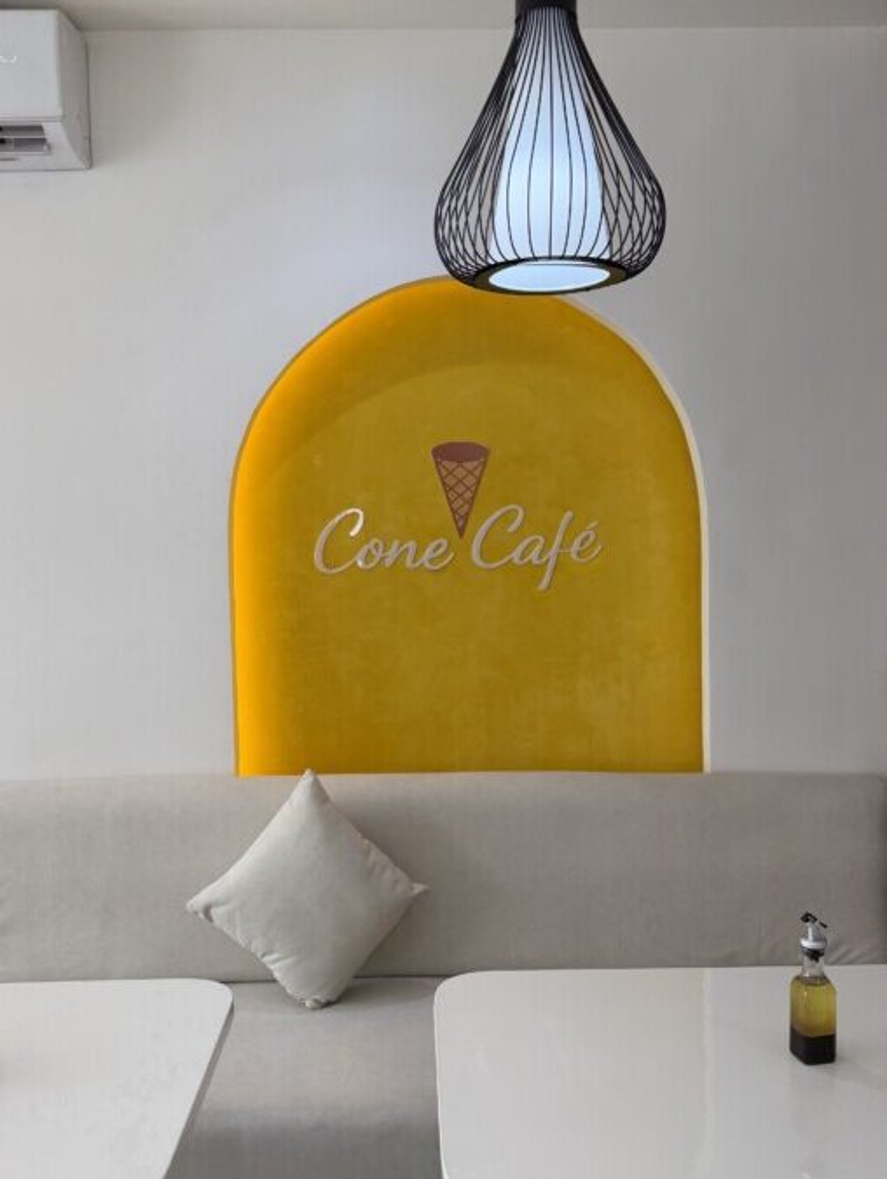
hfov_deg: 56.9
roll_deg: +0.7
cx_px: 444
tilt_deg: -3.5
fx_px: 818
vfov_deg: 71.5
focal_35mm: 24
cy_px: 590
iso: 64
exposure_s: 1/121
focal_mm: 6.76
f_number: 1.78
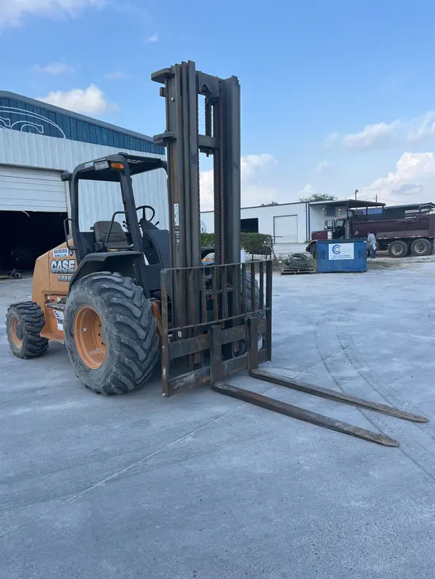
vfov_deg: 67.3
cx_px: 218
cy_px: 290
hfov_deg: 53.1
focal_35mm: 26
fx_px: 436
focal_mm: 5.1
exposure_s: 1/1600
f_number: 1.6
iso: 50
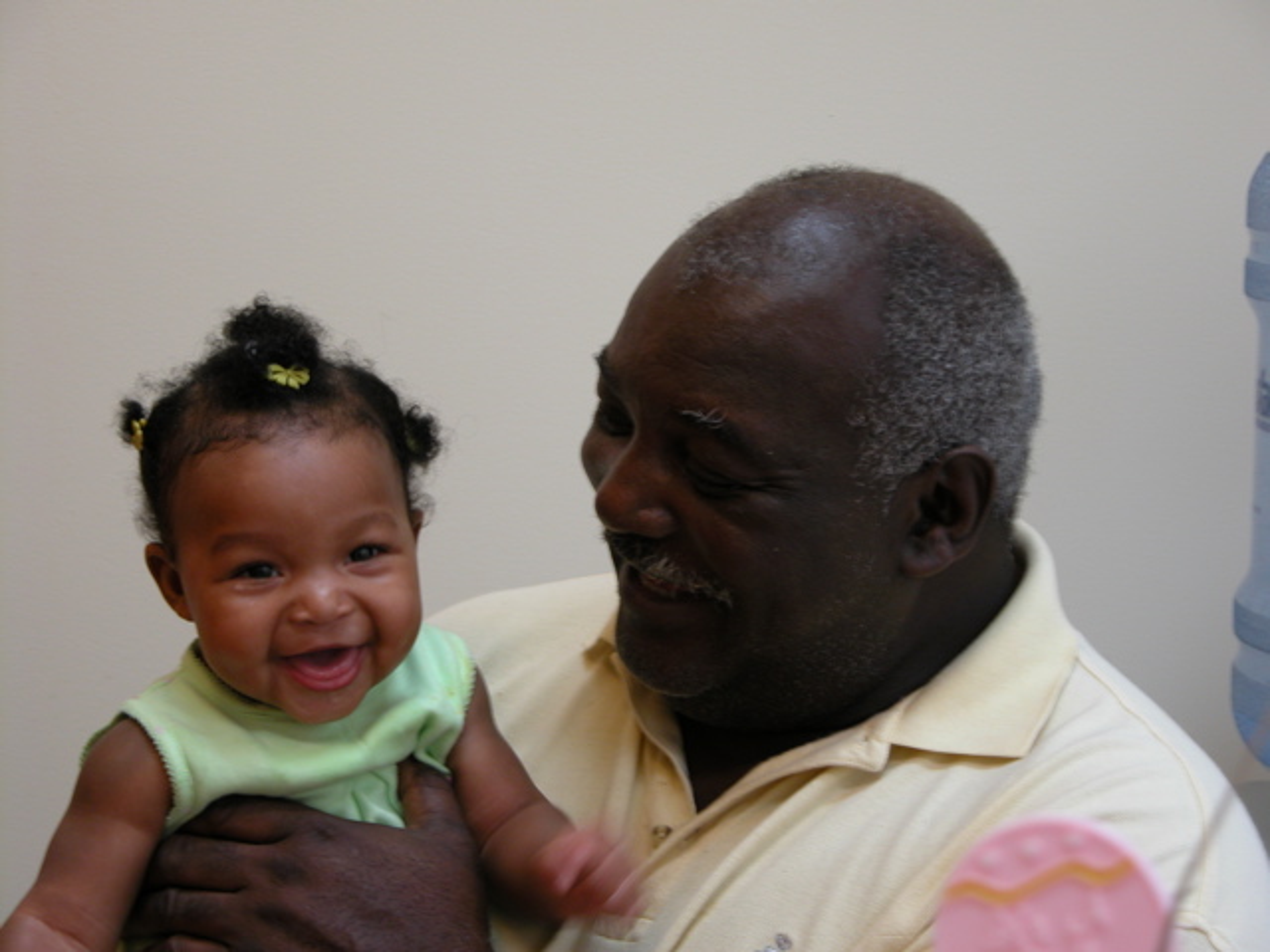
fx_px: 3412
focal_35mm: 93
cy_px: 476
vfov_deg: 15.9
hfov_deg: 21.1
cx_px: 635
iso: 100
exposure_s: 1/7.4
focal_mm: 23.7
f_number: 3.6
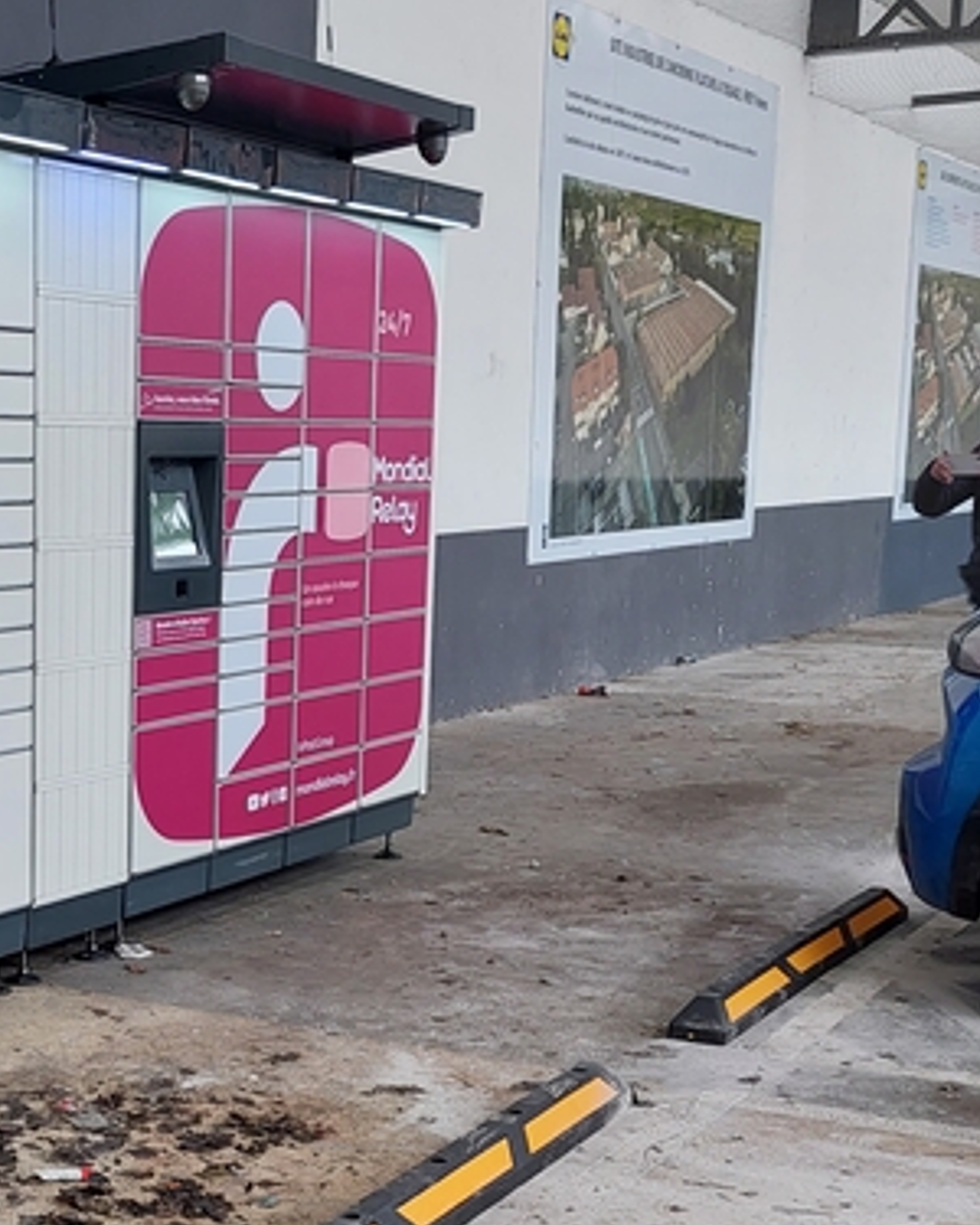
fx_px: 2175
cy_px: 810
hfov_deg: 24.7
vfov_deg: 31.2
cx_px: 101
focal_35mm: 60
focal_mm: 5.23
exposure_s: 1/50
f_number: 1.8
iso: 50
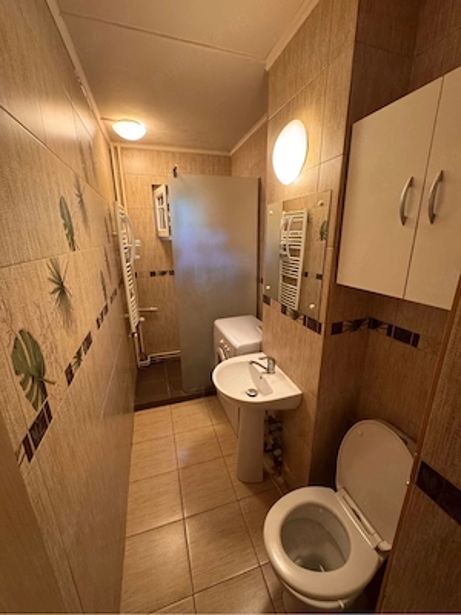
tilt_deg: -15.0
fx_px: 249
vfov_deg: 102.1
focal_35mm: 14
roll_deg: +1.2
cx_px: 230
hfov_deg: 85.7
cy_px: 308
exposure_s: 1/50
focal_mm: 2.22
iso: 800
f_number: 2.2
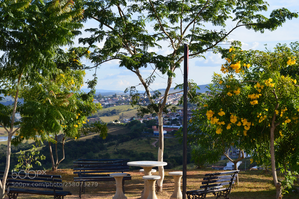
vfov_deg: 16.5
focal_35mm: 82
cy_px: 100
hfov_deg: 24.6
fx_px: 685
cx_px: 150
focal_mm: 55
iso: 400
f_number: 10
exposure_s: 1/250
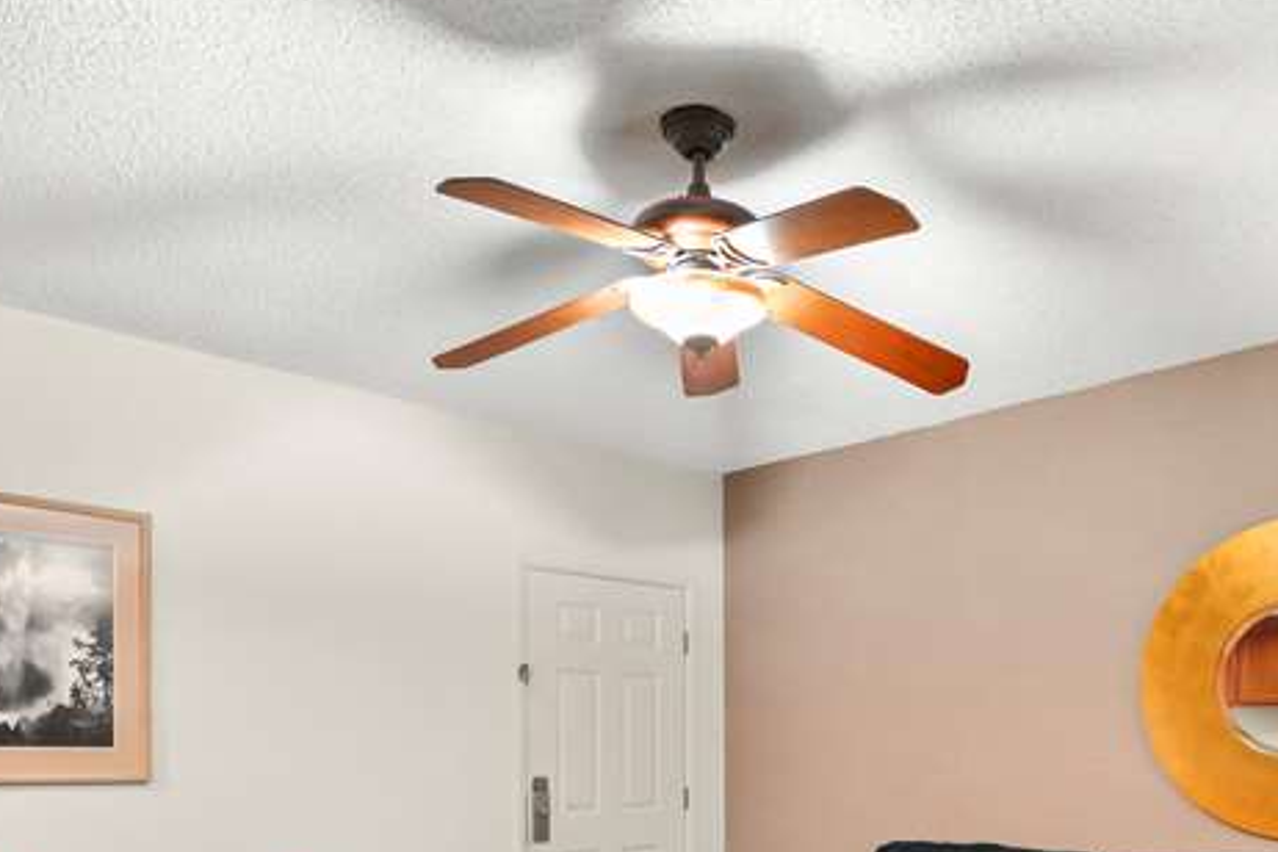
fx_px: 1100
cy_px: 768
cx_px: 798
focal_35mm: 31
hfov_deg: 59.5
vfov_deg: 39.3
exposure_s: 5
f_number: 10
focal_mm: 14
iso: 250
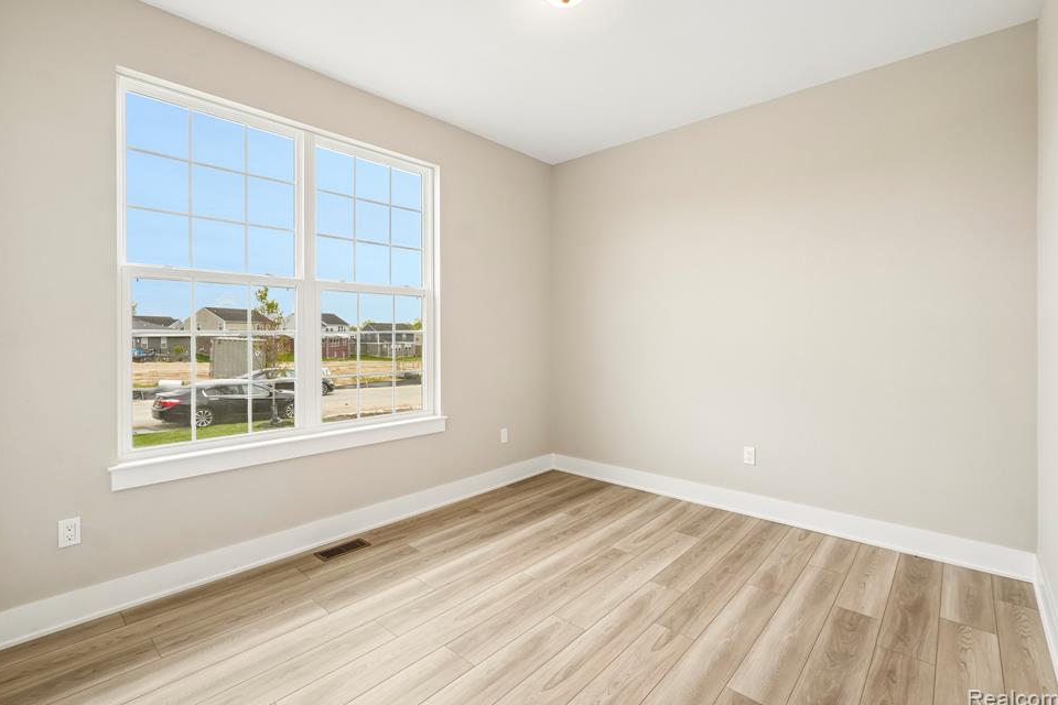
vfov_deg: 73.7
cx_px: 515
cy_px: 340
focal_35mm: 16
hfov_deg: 96.7
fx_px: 470
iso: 125
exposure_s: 1/30
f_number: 8
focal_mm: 10
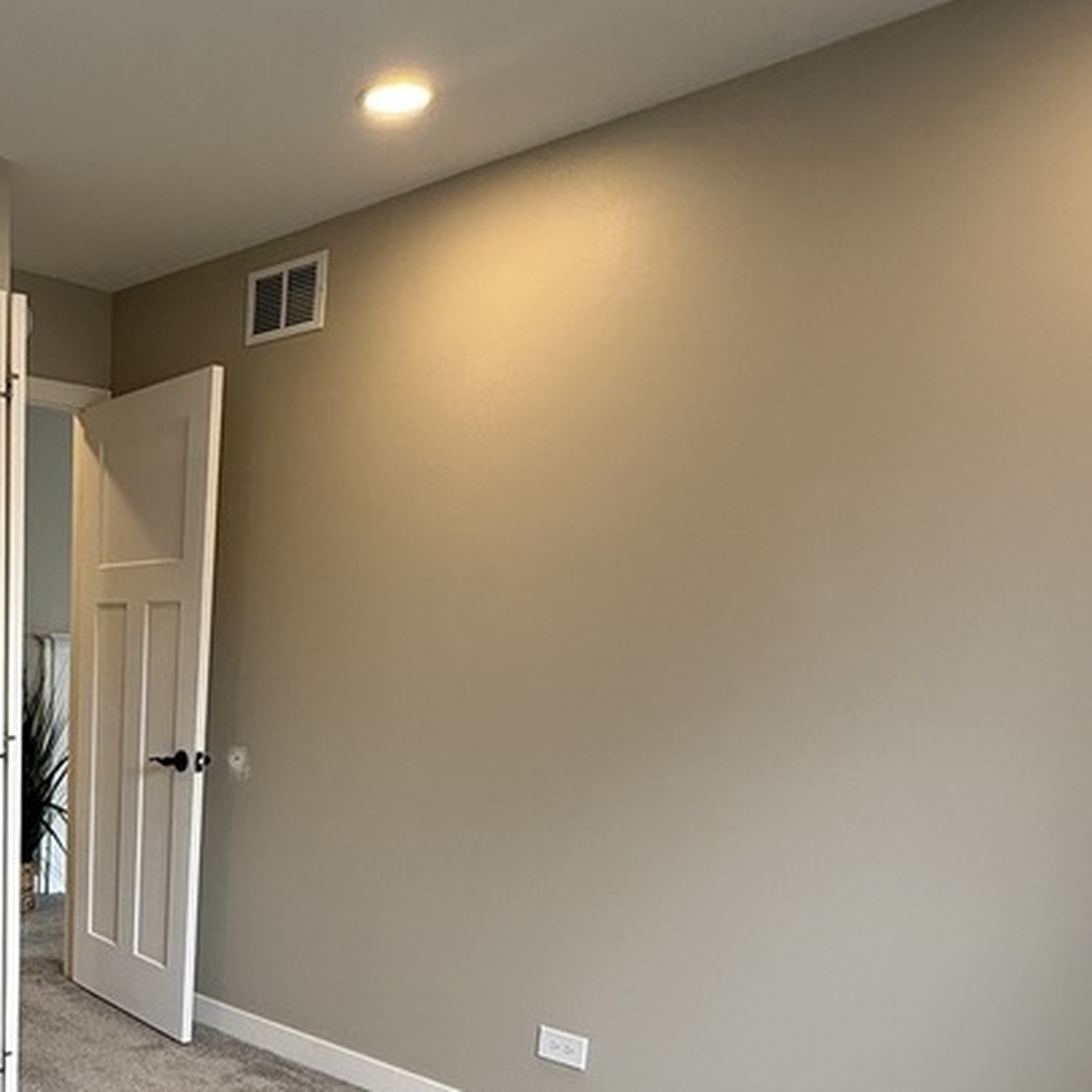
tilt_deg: -12.8
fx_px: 1178
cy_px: 928
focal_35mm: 33
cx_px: 70
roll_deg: -1.6
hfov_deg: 44.4
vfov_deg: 46.2
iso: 125
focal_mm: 2.22
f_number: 2.2
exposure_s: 1/120
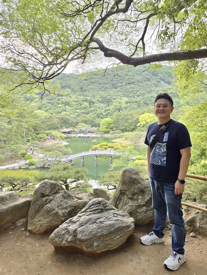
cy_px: 138
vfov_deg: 73.9
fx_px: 183
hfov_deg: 58.9
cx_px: 104
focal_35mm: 23
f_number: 1.7
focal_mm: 6.3
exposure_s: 1/180
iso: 64
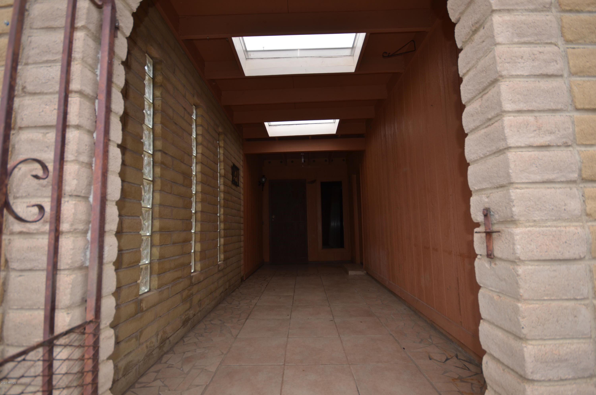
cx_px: 298
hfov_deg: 100.5
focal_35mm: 15
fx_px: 248
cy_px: 198
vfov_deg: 77.1
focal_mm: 10
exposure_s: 1/250
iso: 140
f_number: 4
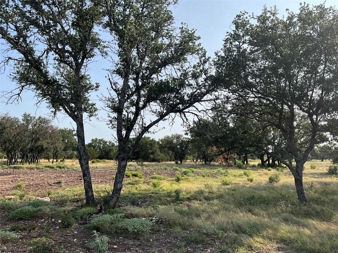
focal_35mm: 29
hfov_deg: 61.7
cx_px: 169
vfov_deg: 48.2
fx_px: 283
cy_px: 126
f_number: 1.8
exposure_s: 1/1412
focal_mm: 3
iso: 25
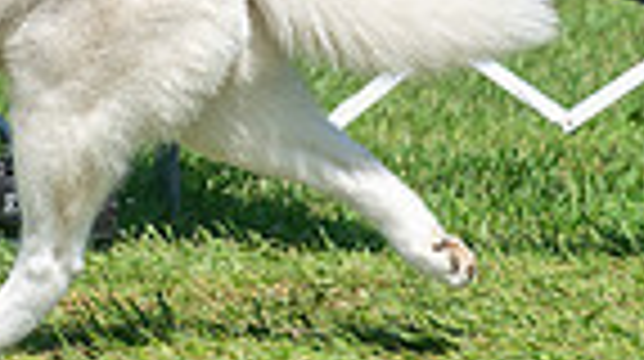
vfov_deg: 1.6
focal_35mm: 749
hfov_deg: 2.9
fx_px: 12773
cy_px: -442
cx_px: -368
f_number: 4.5
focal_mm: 133
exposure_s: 1/1000
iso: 80
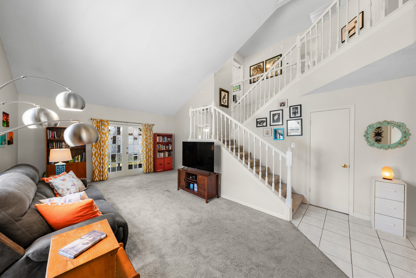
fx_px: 139
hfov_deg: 112.6
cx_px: 208
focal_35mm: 12
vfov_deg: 90.0
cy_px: 139
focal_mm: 12
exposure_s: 1/5
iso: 100
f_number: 9
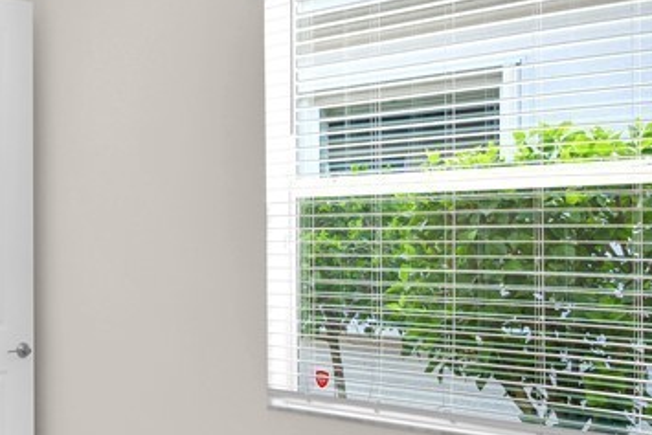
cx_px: -39
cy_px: 233
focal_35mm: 55
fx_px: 996
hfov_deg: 32.5
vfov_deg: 24.6
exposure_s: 1/25
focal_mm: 12
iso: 100
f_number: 3.5
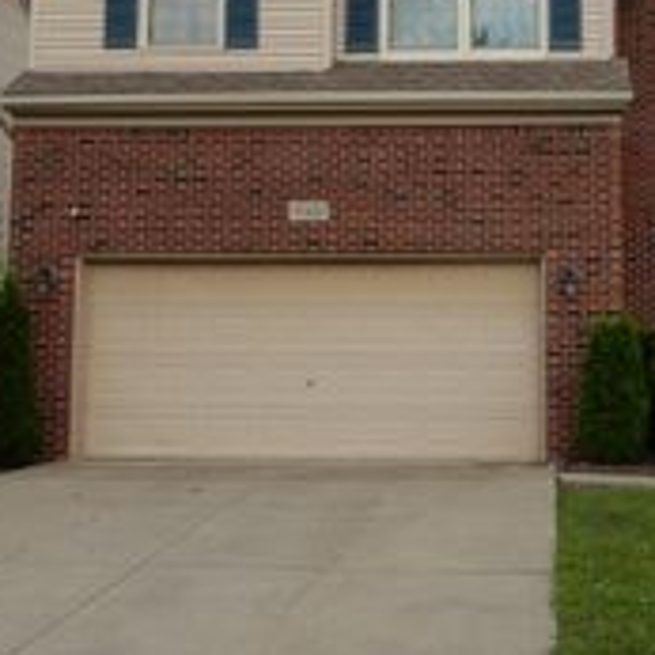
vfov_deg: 26.8
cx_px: 526
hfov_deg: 26.4
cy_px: 233
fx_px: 1370
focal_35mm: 64
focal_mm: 4.5
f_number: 3.7
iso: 125
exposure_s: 1/400
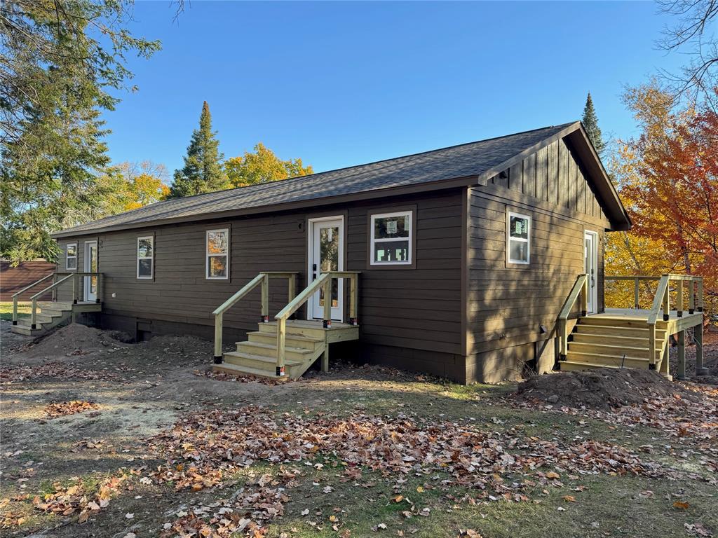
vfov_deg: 56.8
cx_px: 359
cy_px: 269
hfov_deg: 71.6
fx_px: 498
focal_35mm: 24
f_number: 1.78
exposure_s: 1/302
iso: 80
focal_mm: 6.76
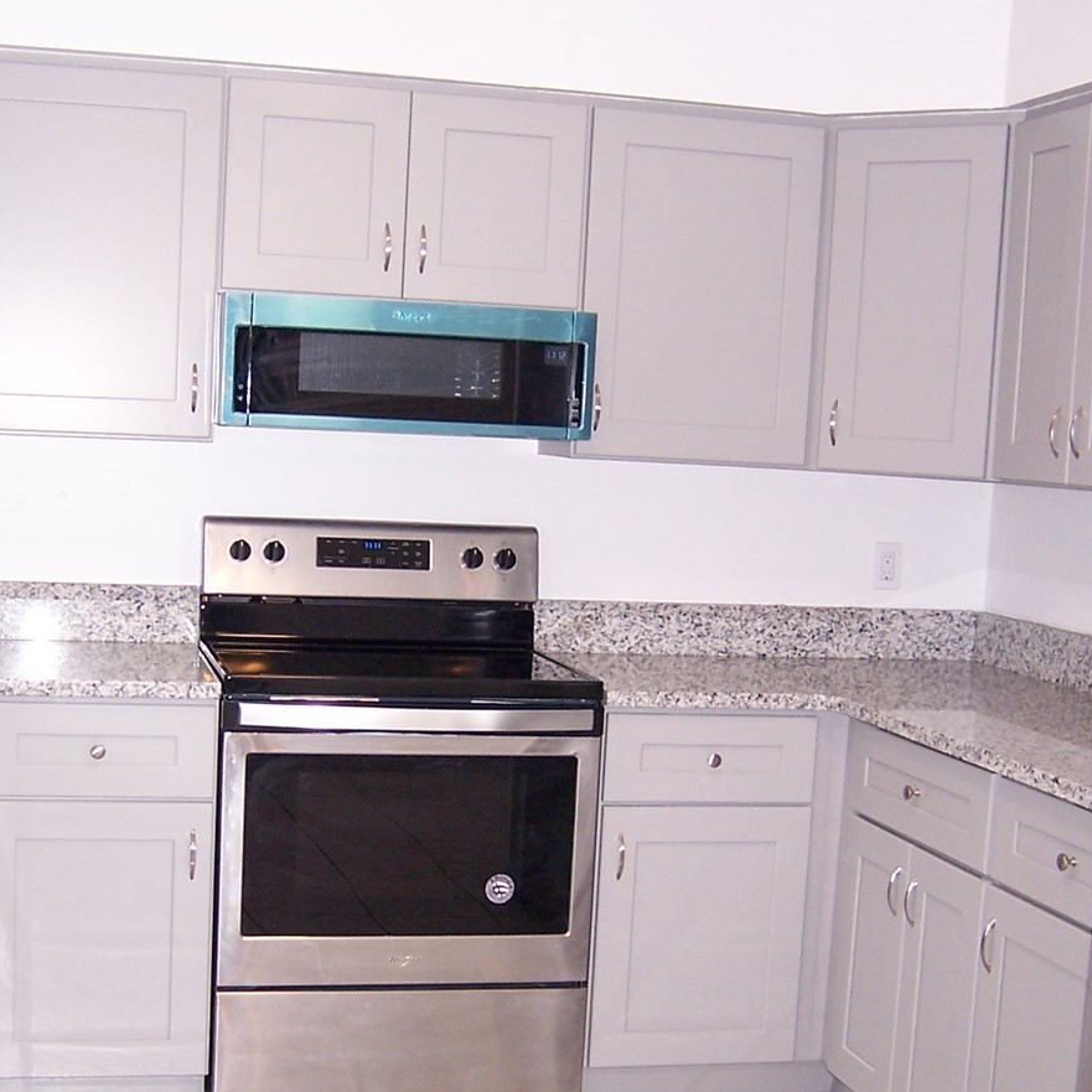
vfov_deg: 32.0
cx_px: 421
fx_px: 1892
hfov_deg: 32.1
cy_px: 693
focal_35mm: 53
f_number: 2.8
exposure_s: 1/60
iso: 140
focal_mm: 5.5
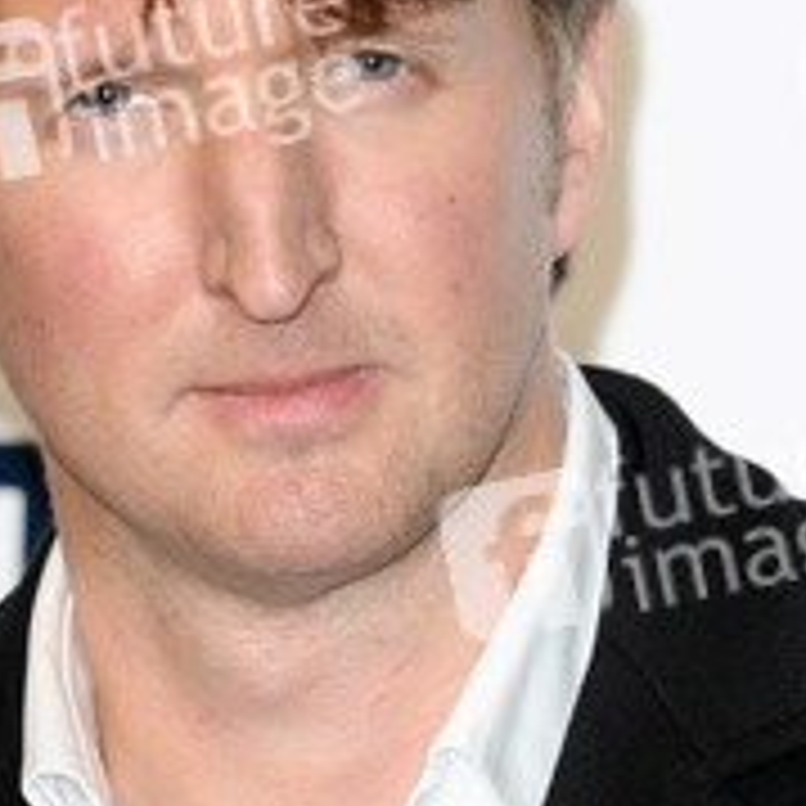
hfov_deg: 4.0
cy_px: 311
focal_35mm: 441
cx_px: 263
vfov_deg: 4.0
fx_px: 11616
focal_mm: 155
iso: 320
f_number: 5
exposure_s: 1/250
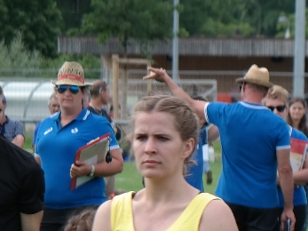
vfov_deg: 2.7
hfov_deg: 3.5
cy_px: 196
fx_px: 4963
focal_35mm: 558
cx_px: 704
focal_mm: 82
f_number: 4.5
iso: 100
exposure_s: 1/250
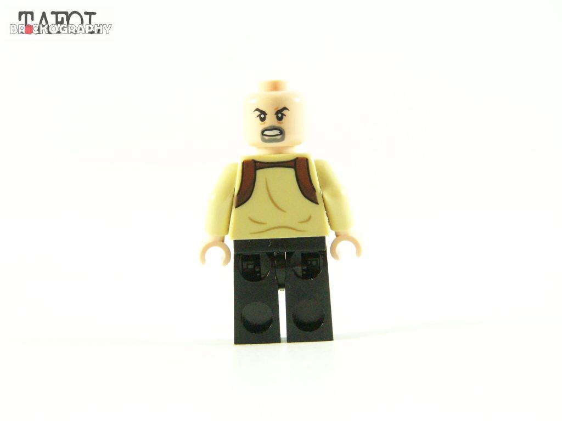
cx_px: 281
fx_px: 2078
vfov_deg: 11.6
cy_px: 210
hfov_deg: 15.4
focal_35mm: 128
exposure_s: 1/60
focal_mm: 21.2
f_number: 3.6
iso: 400
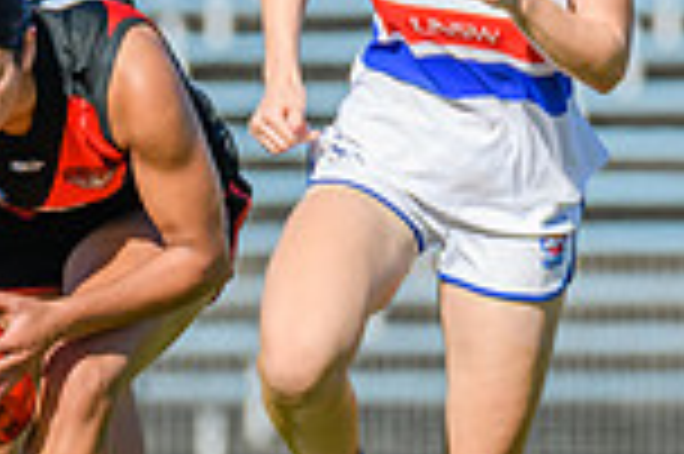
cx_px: 46
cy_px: 236
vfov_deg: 0.6
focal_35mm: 2160
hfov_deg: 1.0
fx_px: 40995
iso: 640
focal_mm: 420
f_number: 8
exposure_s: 1/1600
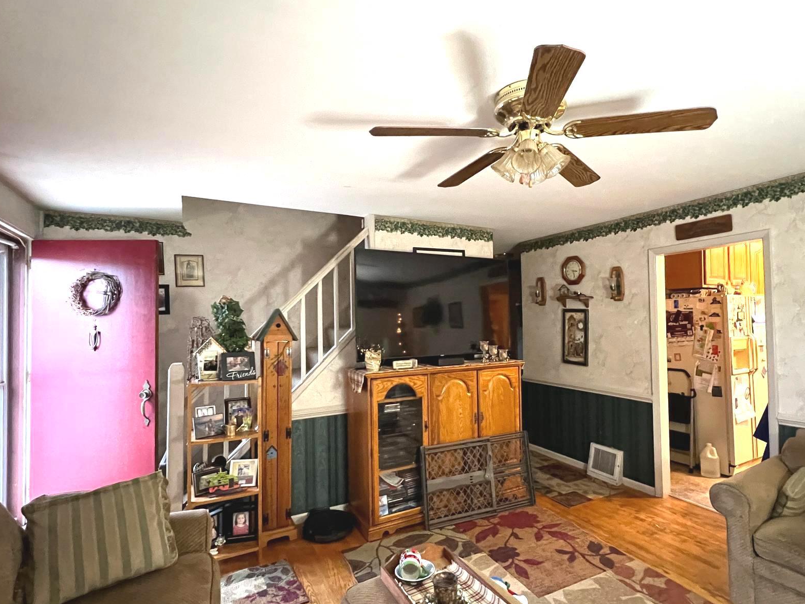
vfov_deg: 74.7
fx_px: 395
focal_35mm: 17
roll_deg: +1.8
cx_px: 437
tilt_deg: +1.1
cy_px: 313
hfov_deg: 90.8
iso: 1000
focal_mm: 1.57
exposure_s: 1/30
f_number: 1.8
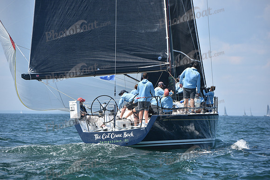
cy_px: 90
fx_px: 1500
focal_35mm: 200
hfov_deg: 10.3
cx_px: 135
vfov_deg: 6.9
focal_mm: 200
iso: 320
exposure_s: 1/1600
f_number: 6.3
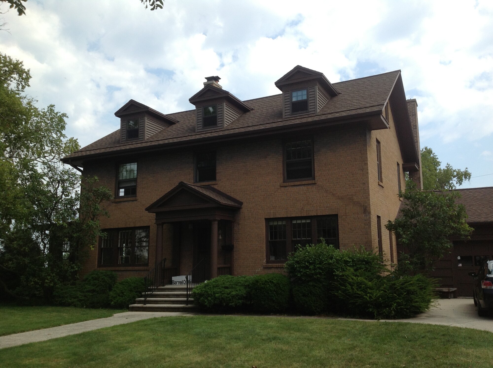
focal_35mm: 35
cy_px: 184
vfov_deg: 40.6
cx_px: 246
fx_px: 498
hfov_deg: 52.7
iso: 50
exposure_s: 1/1374
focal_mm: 4.28
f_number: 2.4
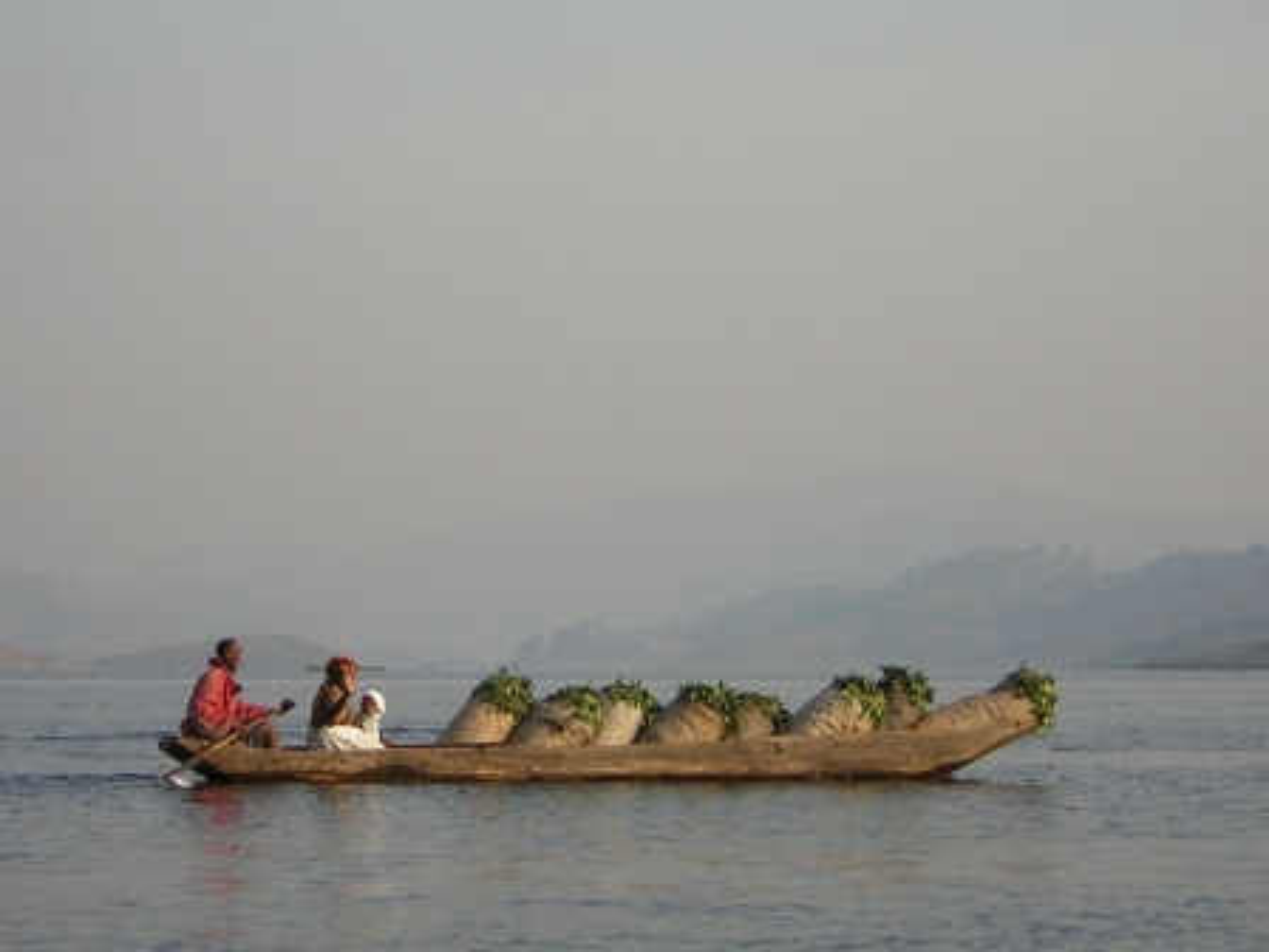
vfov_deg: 13.7
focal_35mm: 108
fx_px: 3959
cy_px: 476
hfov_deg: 18.2
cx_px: 634
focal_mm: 14.1
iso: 50
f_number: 4.7
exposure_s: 1/268
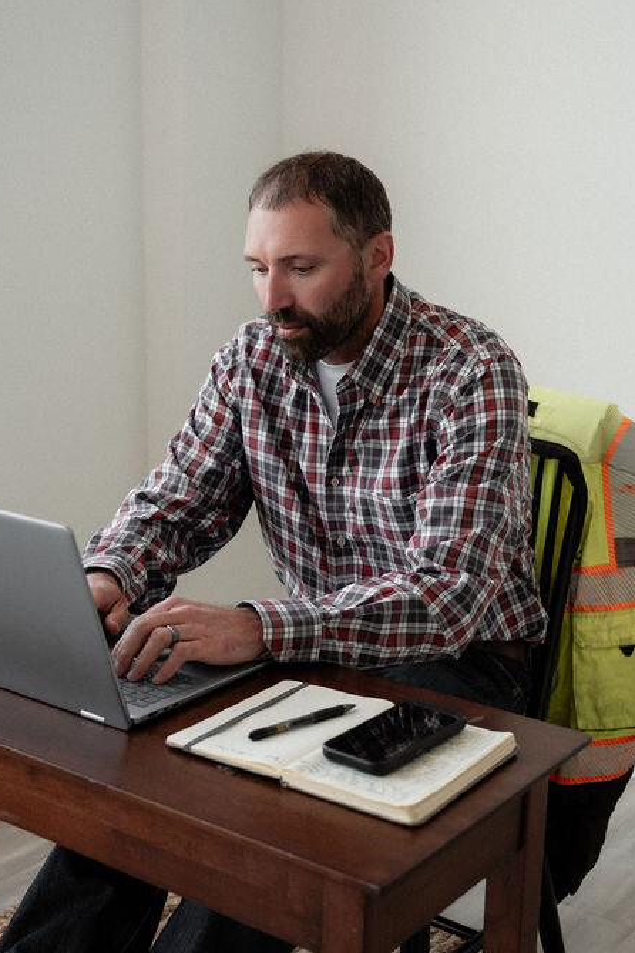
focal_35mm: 57
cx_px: 256
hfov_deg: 23.7
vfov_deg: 35.0
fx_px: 1508
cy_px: 458
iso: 320
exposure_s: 1/320
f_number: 3.2
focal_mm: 34
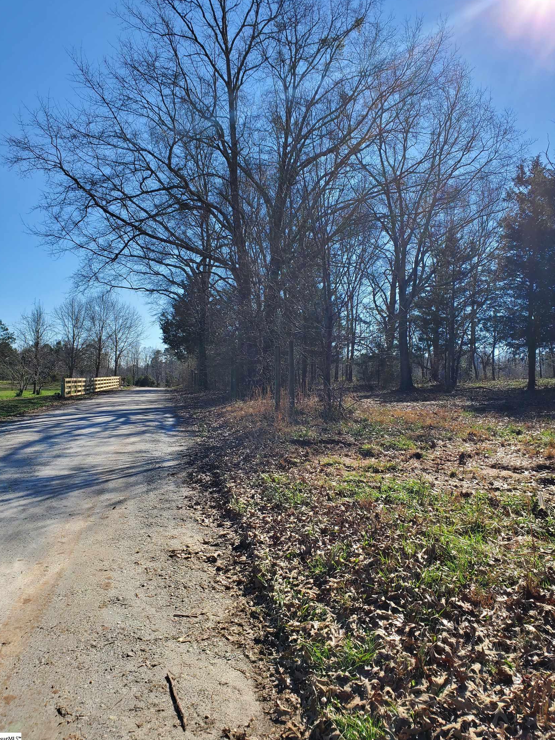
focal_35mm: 27
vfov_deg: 65.3
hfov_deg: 51.3
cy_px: 358
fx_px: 577
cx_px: 279
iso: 50
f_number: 2.4
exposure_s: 1/1618
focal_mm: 4.3
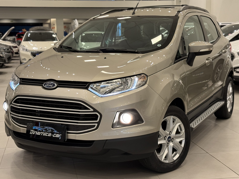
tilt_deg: -6.2
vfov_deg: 26.1
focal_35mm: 56
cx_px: 117
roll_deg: +0.9
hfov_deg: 34.3
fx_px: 387
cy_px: 79
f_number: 1.78
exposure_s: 1/60
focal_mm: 6.76
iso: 200
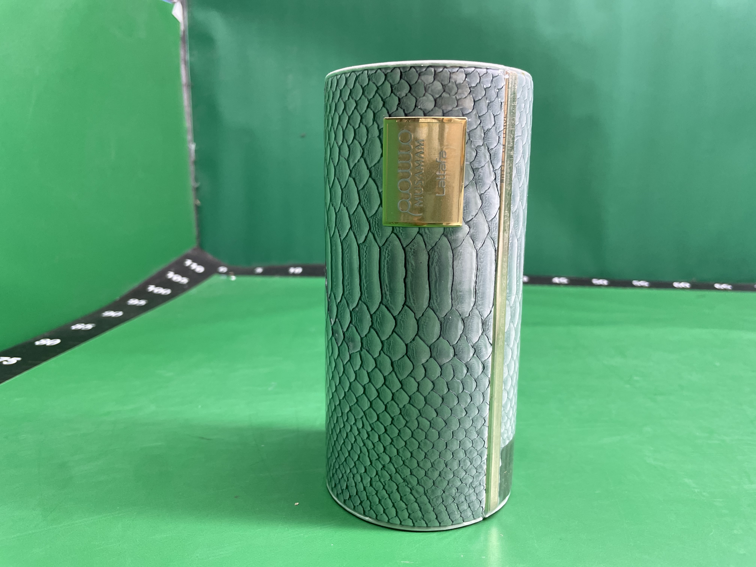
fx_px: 568
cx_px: 378
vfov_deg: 53.1
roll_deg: -0.6
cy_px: 284
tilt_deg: -10.0
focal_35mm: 26
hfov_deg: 67.3
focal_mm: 4.2
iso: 125
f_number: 1.6
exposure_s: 1/100
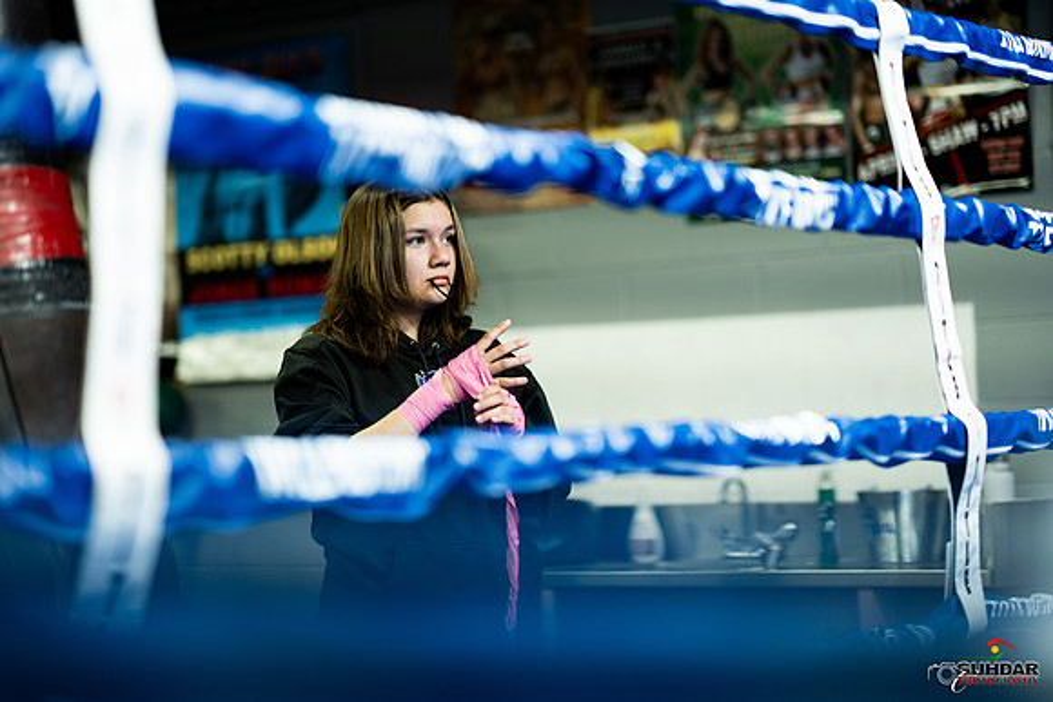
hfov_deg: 23.9
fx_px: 2487
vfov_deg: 16.1
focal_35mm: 85
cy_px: 351
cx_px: 526
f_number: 1.4
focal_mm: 85
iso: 400
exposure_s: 1/250
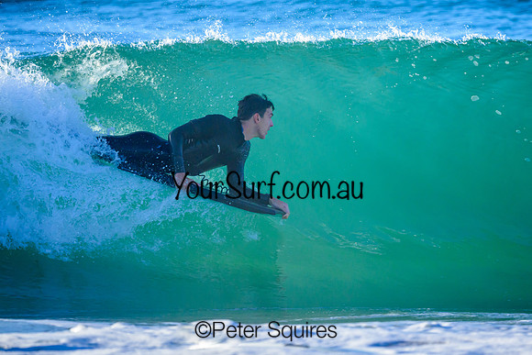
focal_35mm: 1077
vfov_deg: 1.3
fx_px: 15923
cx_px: 285
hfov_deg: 1.9
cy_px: 116
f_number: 6.3
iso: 900
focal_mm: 800
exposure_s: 1/2000
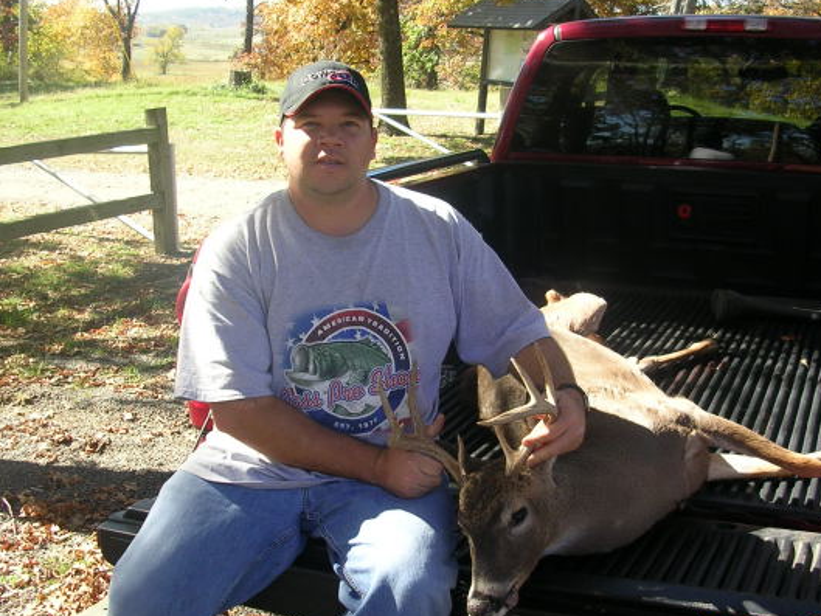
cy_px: 338
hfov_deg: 41.2
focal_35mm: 46
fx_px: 1091
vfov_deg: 31.5
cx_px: 445
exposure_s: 1/240
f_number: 2.8
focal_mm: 5.8
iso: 50
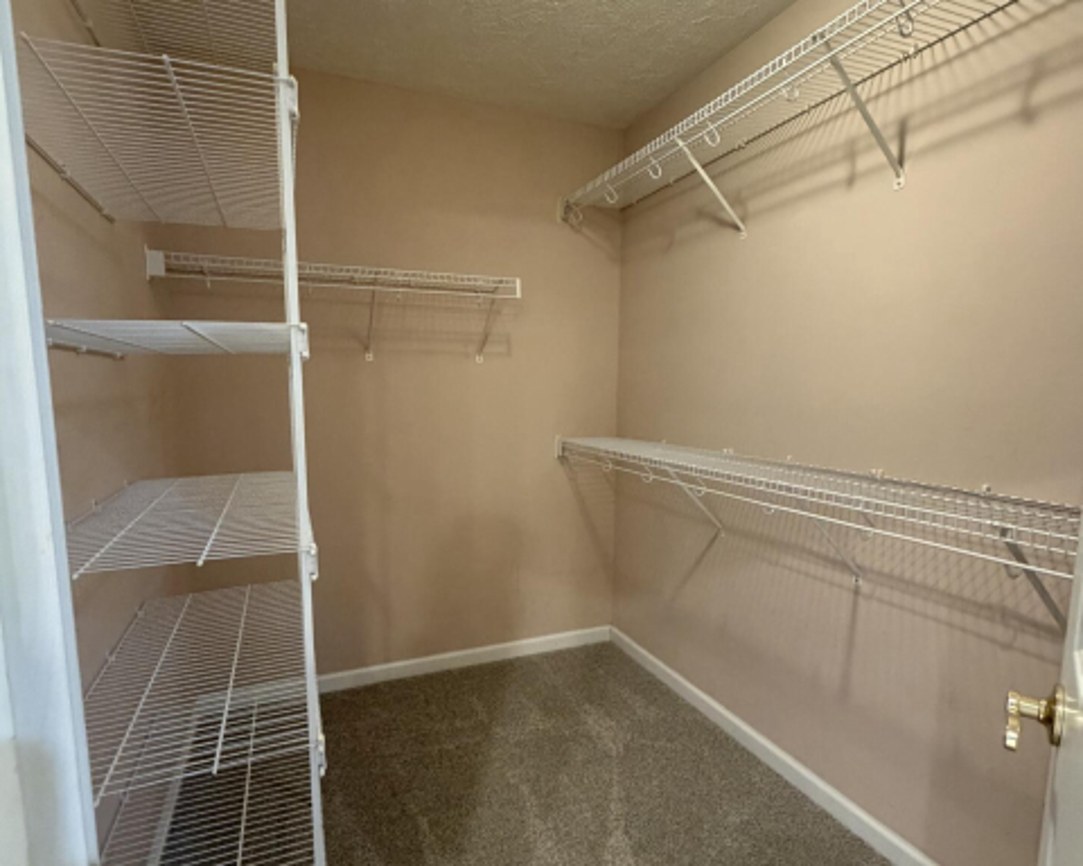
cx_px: 544
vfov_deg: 70.7
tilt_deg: -7.8
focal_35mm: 19
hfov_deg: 83.3
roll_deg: -0.4
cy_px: 475
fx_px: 609
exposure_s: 1/60
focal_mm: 2.22
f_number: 2.2
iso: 640
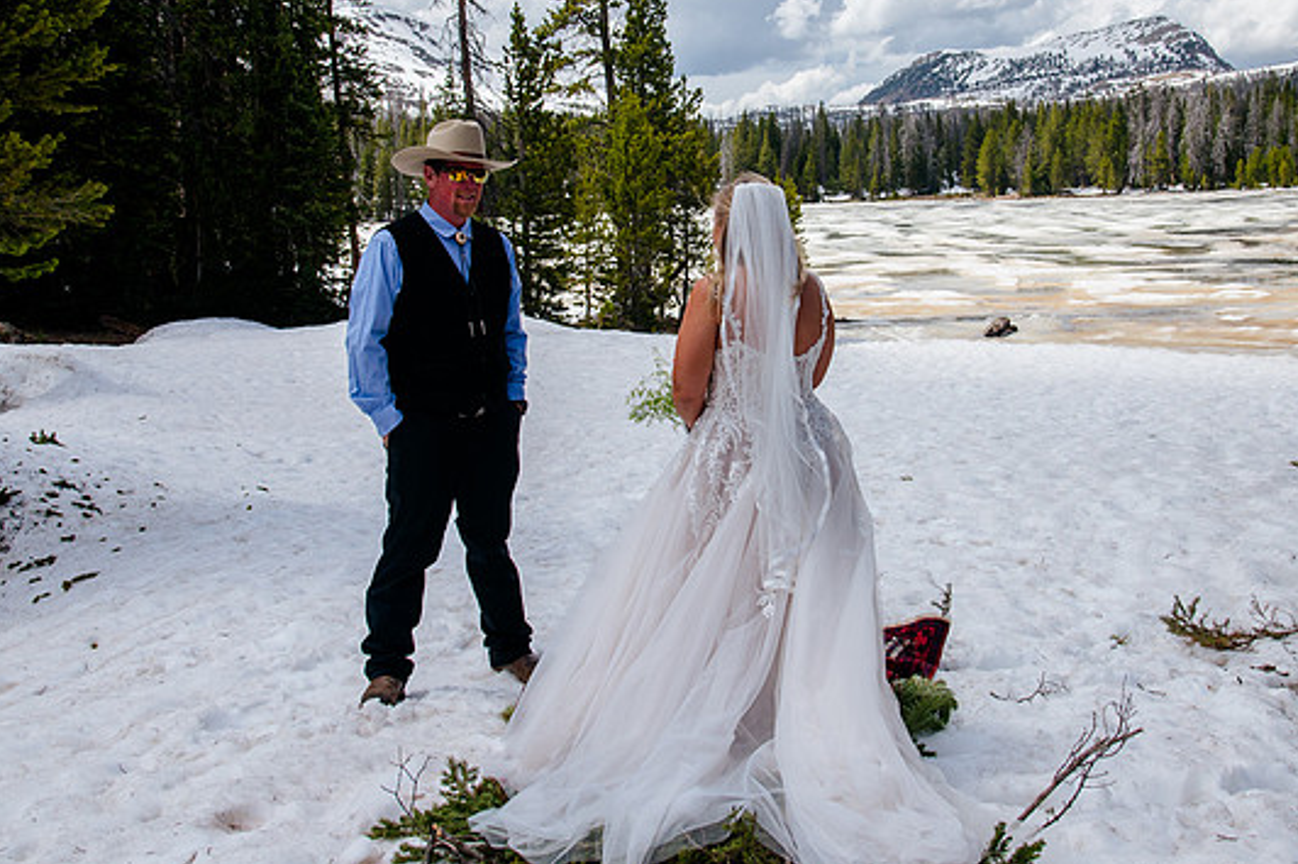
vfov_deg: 29.6
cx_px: 707
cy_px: 283
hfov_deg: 43.6
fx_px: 1621
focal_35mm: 45
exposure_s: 1/640
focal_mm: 30
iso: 200
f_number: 8
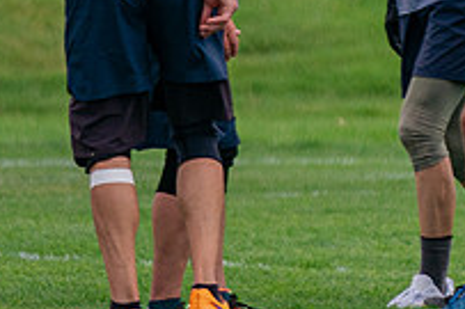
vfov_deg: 1.4
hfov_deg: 2.1
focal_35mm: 981
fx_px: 12661
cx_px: 447
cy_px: -77
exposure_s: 1/5000
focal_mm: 200
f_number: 2.8
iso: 500
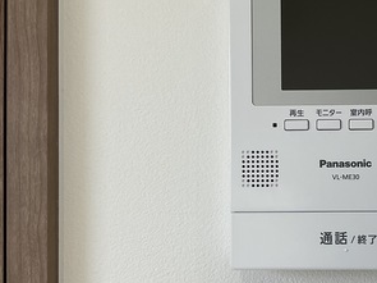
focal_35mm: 59
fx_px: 642
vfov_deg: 24.8
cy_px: 164
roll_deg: -0.3
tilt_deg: +0.7
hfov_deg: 31.6
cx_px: 319
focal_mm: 3
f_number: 1.8
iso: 32
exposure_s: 1/122
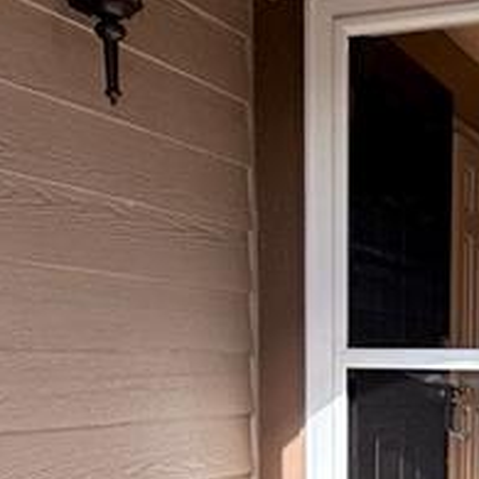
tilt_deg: -9.1
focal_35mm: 65
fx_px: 1018
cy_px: 506
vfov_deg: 24.9
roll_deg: +0.0
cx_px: 445
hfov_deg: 25.5
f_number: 2.2
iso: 64
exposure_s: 1/596
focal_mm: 2.22
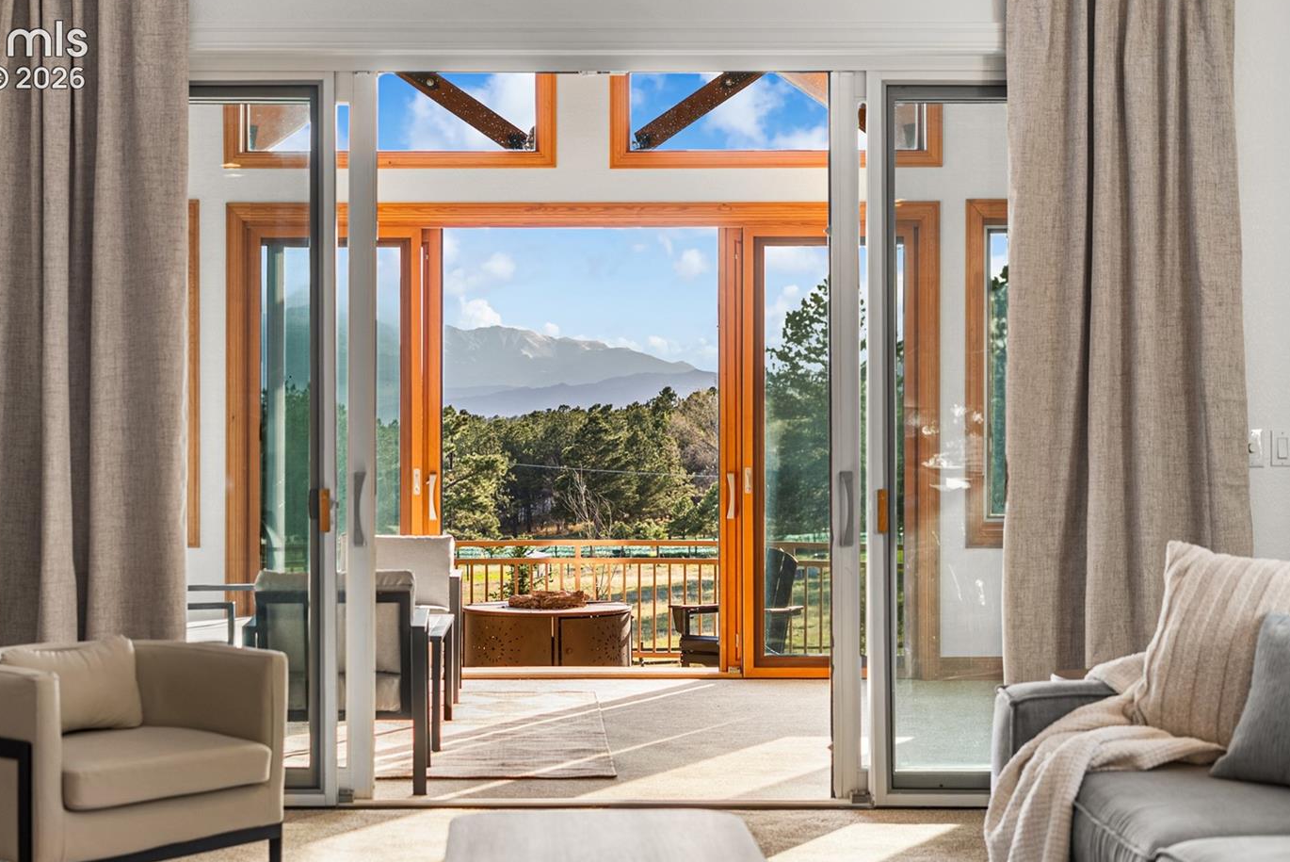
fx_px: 2115
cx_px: 559
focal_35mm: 59
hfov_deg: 33.9
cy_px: 466
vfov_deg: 23.0
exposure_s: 1/25
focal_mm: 50
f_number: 3.5
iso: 200
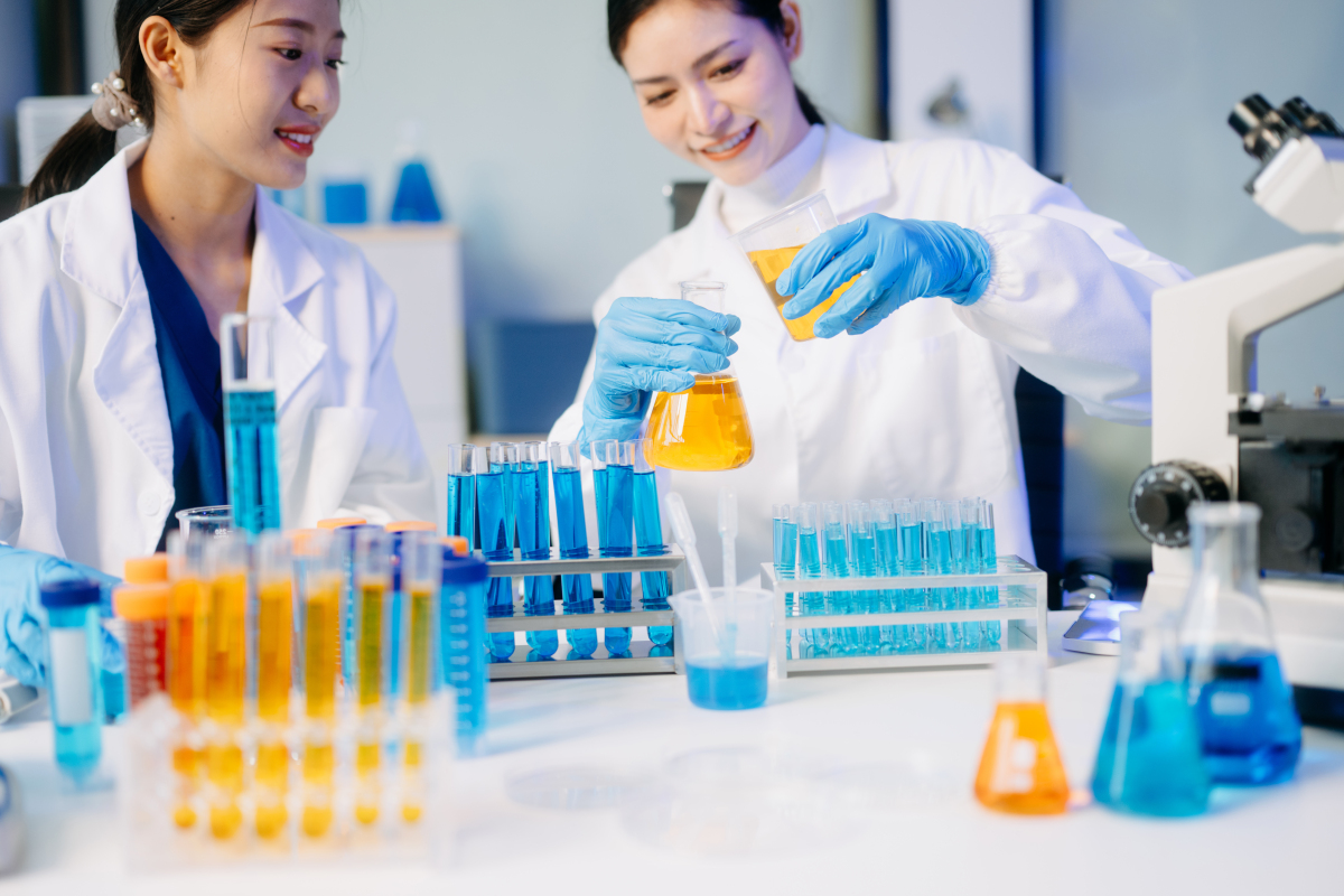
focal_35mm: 50
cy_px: 448
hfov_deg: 39.6
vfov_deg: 27.0
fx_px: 1867
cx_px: 672
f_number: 2
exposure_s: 1/200
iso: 250
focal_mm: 50
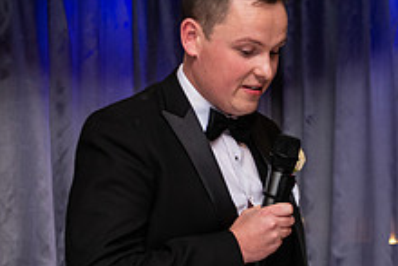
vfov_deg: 10.3
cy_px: 307
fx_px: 1460
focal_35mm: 132
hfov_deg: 15.3
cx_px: 365
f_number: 3.5
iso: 640
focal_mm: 50
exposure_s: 1/160
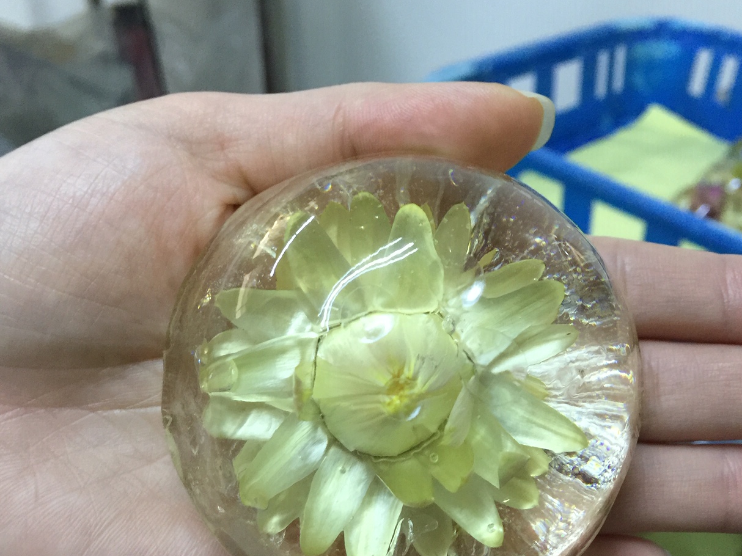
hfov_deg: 47.8
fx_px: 836
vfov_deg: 36.5
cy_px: 361
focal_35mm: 39
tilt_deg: -36.4
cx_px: 401
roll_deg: -1.7
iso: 100
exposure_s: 1/17
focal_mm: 4.15
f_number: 2.2
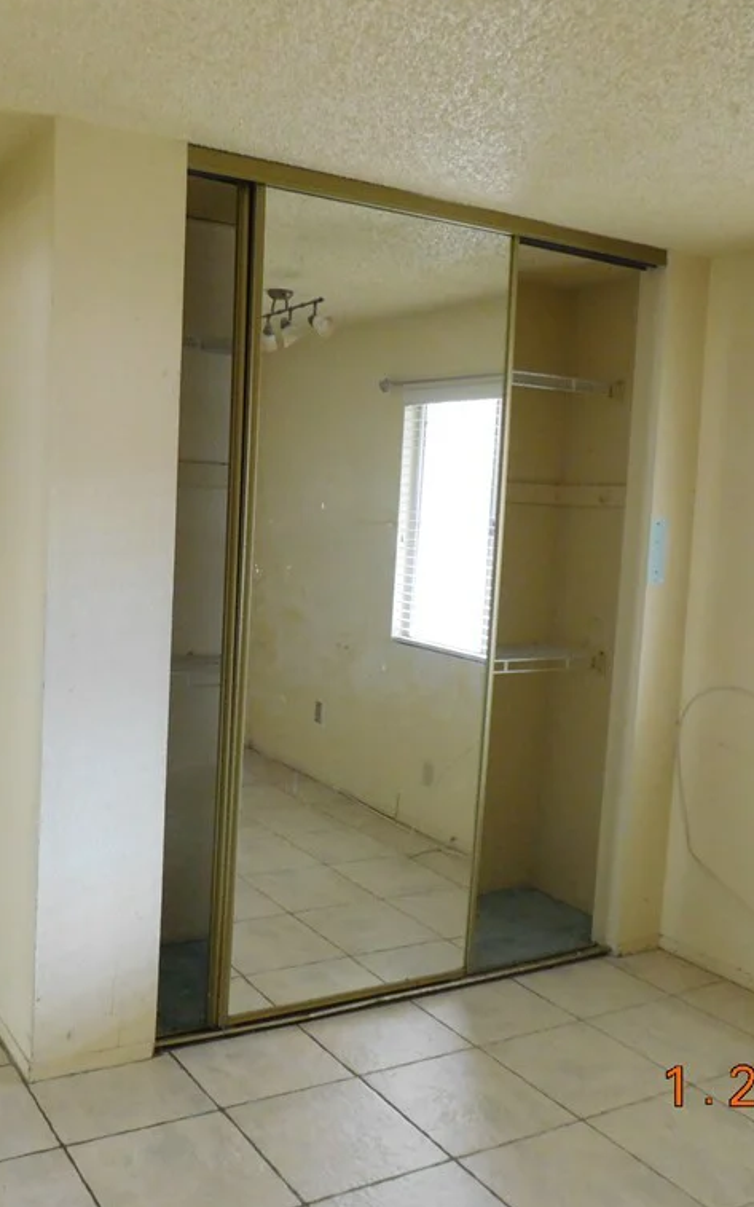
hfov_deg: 37.8
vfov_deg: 58.1
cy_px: 603
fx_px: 1085
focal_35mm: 33
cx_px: 244
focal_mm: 4
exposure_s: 1/13
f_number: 3
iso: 400
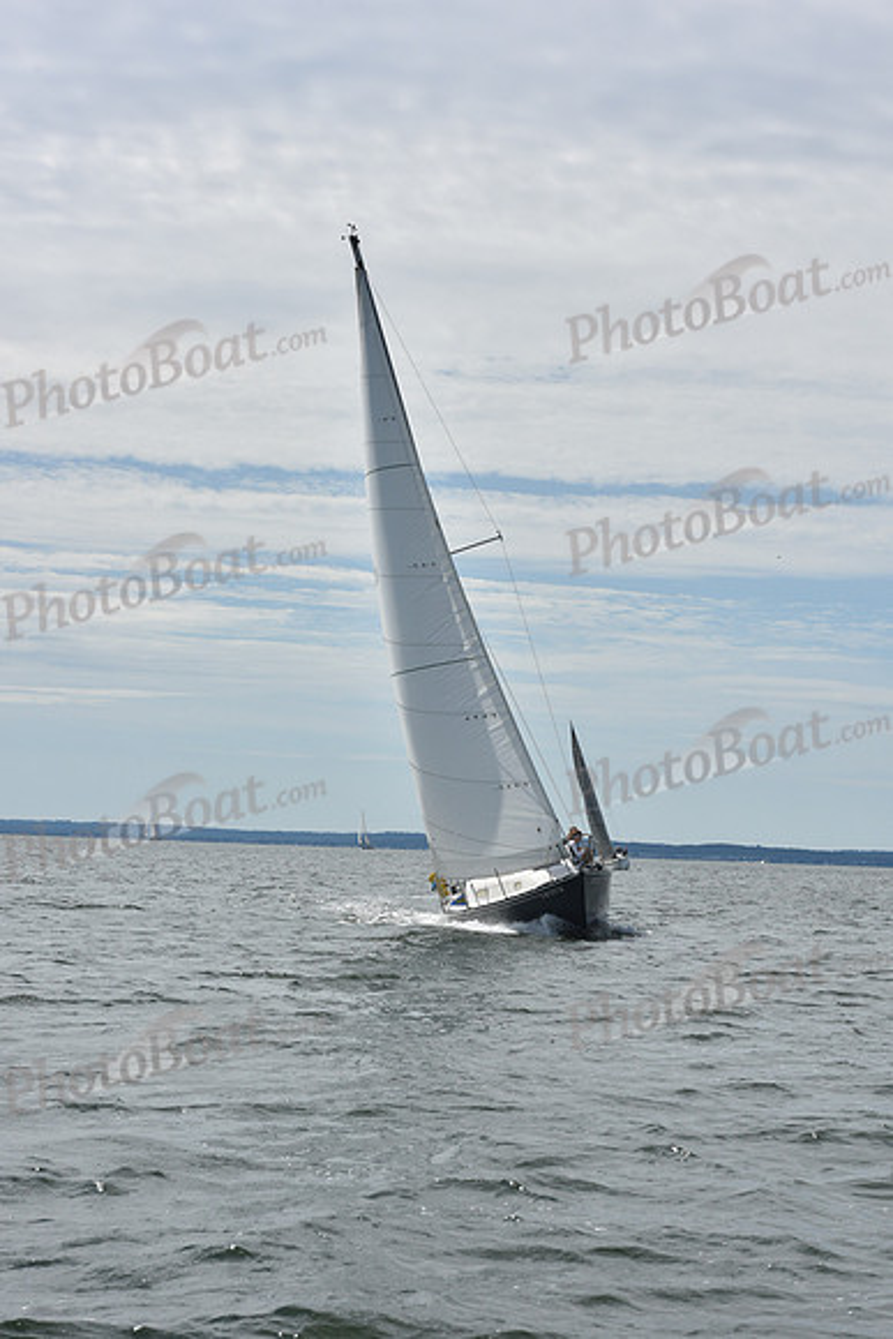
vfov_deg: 28.8
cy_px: 670
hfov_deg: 19.5
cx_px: 446
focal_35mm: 70
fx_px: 2603
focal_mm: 70
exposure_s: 1/1000
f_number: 13
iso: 320
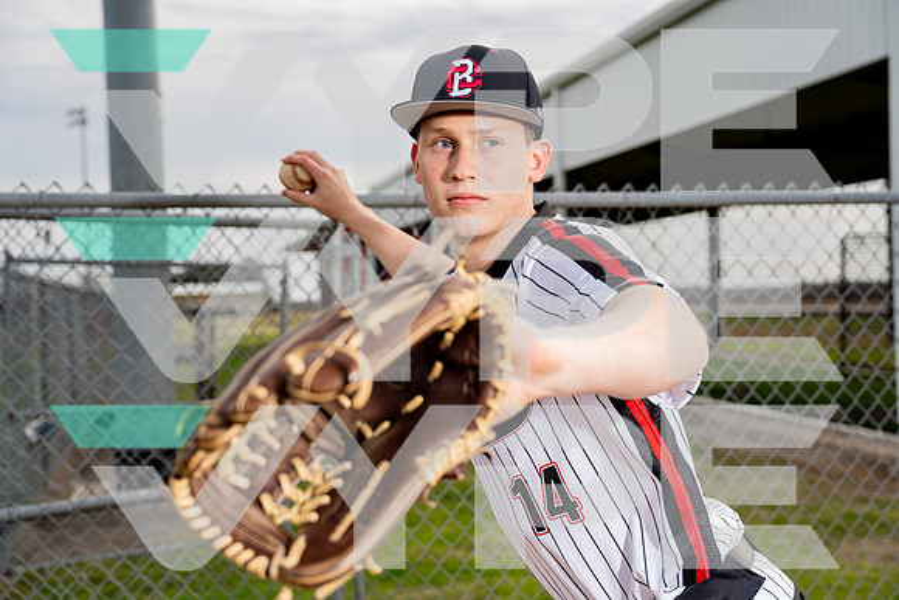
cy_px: 300
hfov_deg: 42.7
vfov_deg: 29.3
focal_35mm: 46
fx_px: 1149
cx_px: 450
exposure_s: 1/250
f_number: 4
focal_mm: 46
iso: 100
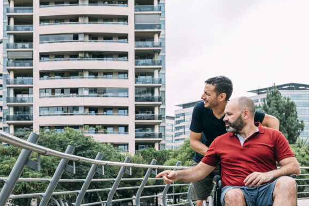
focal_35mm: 61
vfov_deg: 21.9
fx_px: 524
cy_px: 170
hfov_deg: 32.4
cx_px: 84
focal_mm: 34
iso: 200
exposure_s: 1/160
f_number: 6.3
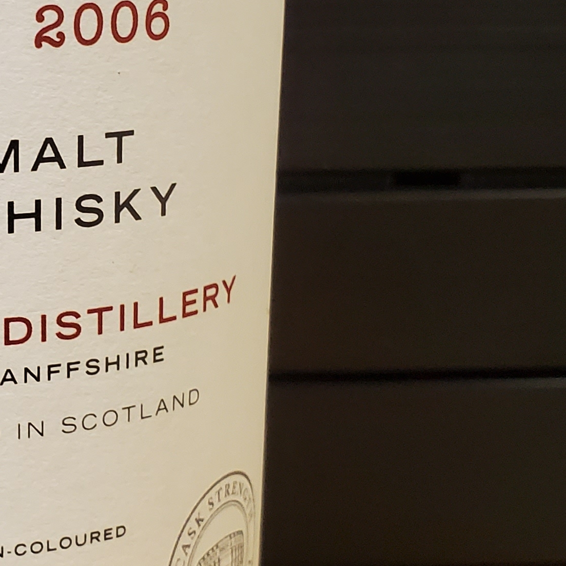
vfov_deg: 20.5
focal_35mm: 84
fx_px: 1554
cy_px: 160
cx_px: -96
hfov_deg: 19.5
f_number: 2.4
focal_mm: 4.3
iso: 320
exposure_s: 1/39
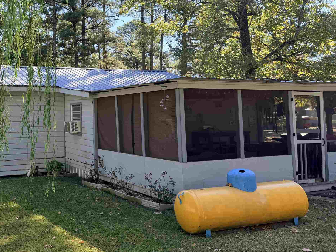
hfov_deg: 45.4
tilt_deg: +4.6
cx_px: 67
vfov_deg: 36.6
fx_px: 379
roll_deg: +1.4
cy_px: 91
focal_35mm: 39
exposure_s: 1/1046
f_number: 1.78
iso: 100
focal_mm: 6.76
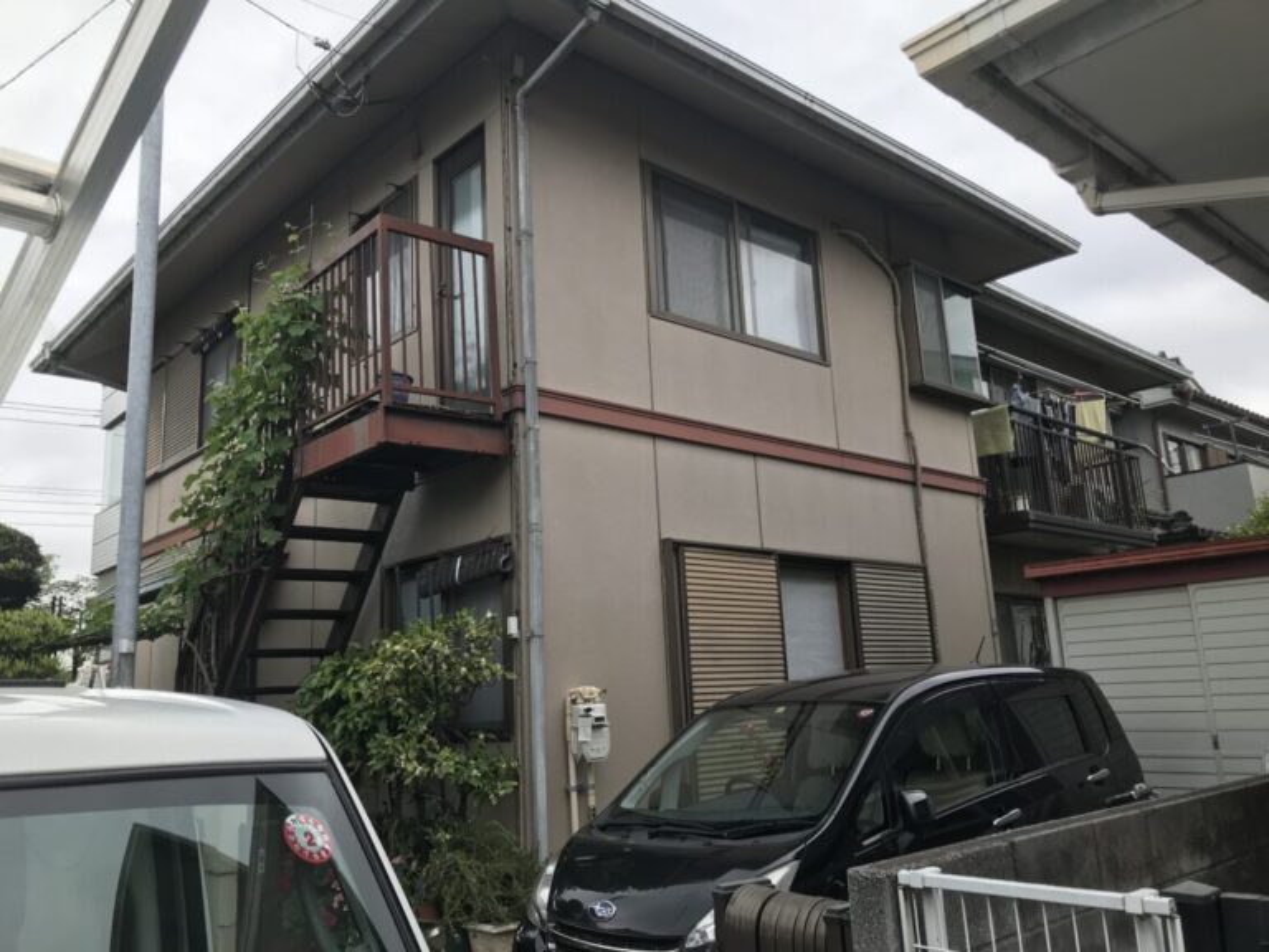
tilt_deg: +12.4
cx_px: 634
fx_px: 1026
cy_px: 476
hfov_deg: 63.4
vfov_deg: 49.7
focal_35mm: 28
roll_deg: +2.5
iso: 20
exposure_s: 1/939
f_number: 1.8
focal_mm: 3.99
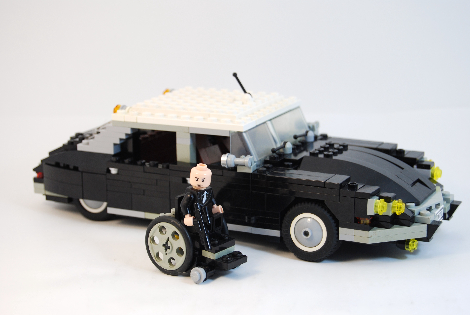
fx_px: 1078
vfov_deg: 16.6
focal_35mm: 82
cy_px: 158
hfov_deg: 24.6
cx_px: 235
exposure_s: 1/60
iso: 200
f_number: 5.6
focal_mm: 55
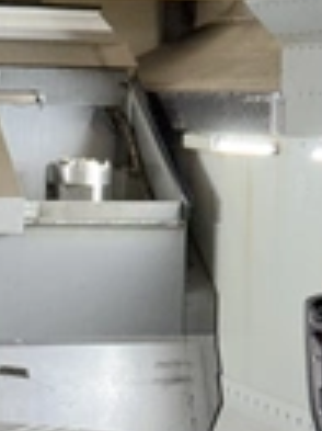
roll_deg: -2.4
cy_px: -132
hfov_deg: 10.1
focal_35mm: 147
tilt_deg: +8.7
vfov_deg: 13.0
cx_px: 154
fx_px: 1826
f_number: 1.78
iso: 200
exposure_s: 1/100
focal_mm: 6.76
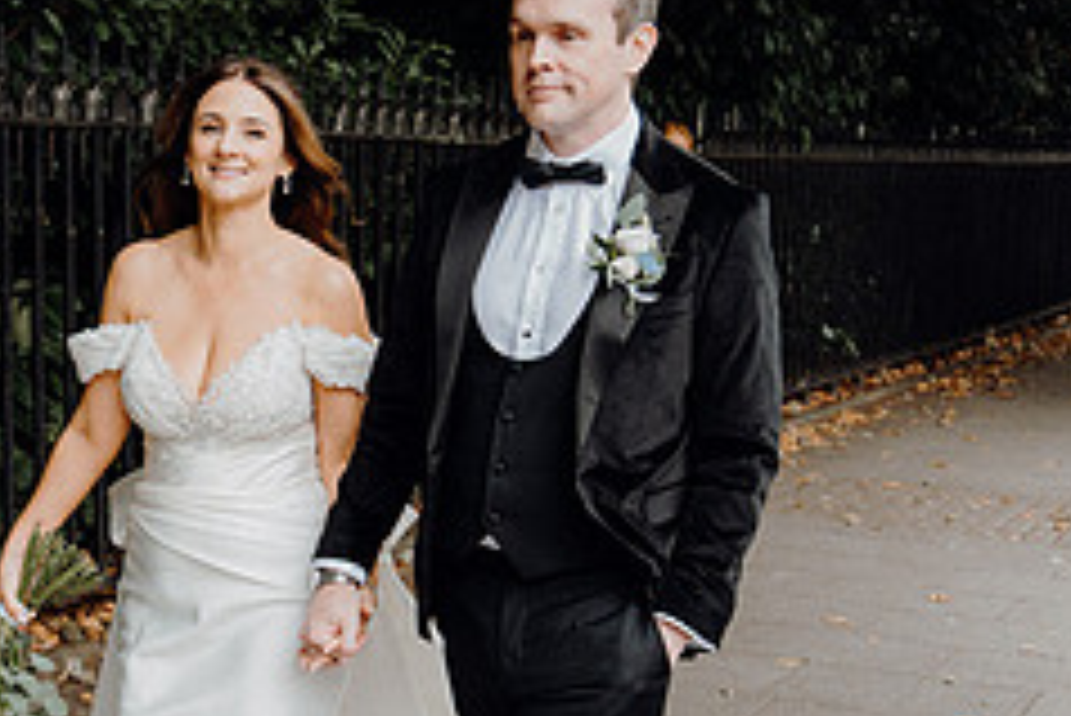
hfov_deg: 27.2
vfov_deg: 18.6
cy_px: 520
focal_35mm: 73
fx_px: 2173
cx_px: 243
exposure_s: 1/250
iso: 800
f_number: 3.5
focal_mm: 30
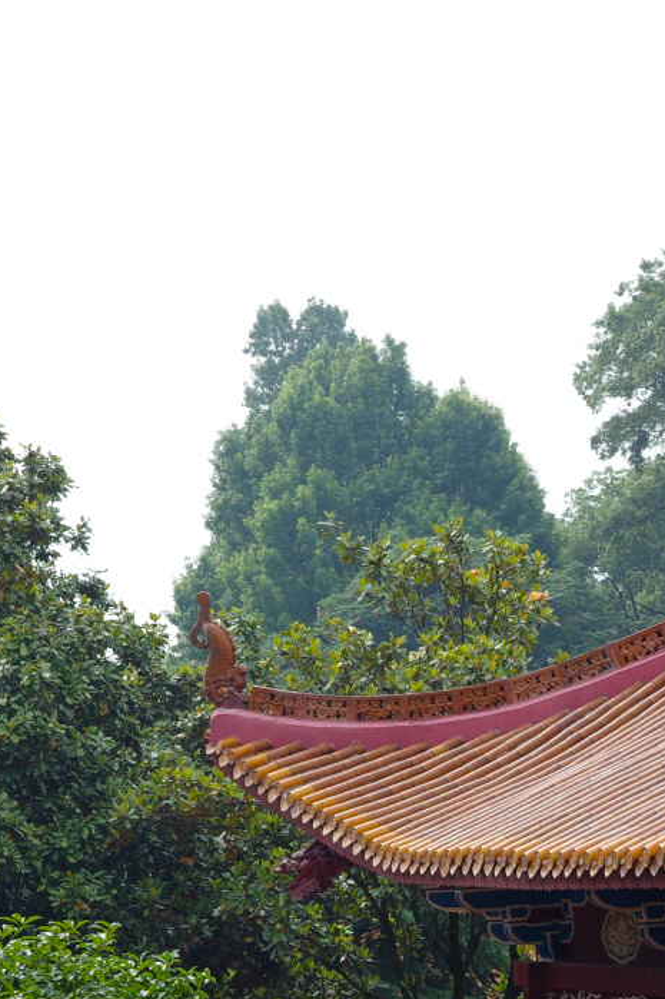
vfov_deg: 18.0
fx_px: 3049
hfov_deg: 12.3
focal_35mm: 110
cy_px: 1059
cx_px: 678
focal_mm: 26
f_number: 5.6
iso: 200
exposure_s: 1/400
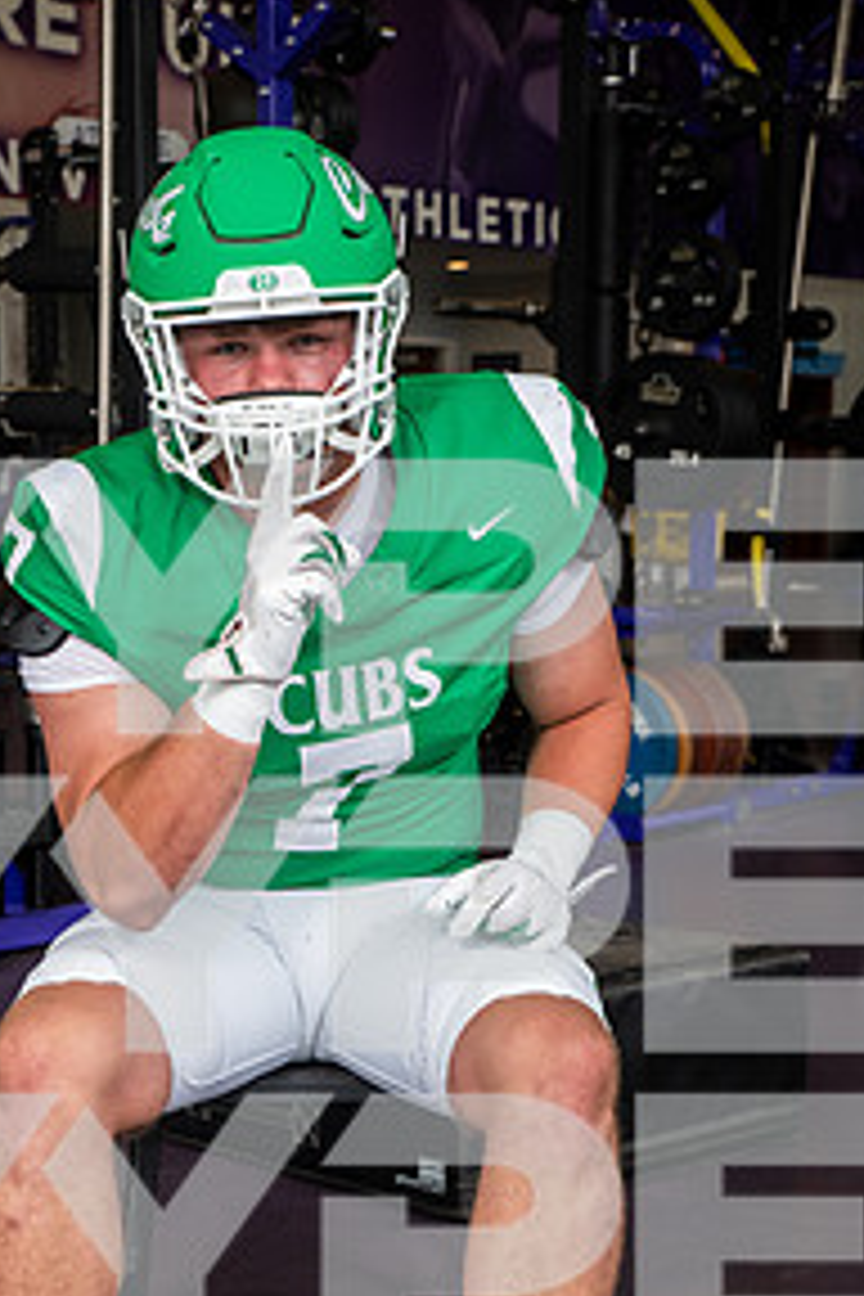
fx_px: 2700
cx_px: 279
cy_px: 918
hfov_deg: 18.1
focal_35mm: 75
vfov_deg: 26.7
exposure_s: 1/250
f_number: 7.1
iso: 800
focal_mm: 48
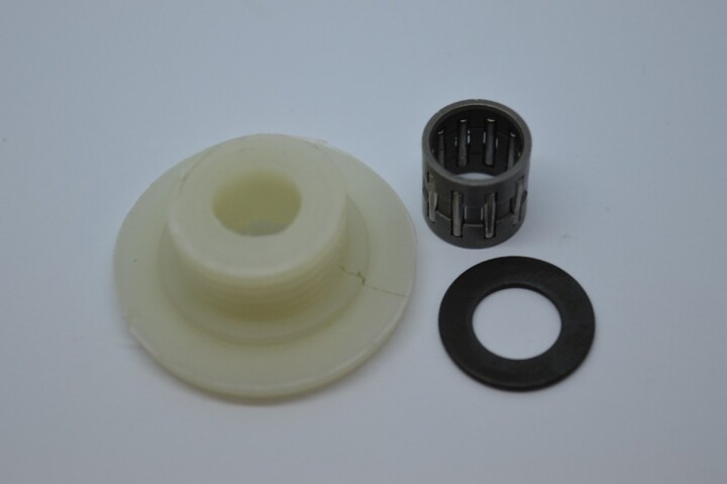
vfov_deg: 16.5
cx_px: 364
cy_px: 242
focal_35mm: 82
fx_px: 1665
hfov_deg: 24.6
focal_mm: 55
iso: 280
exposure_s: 1/125
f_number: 5.6
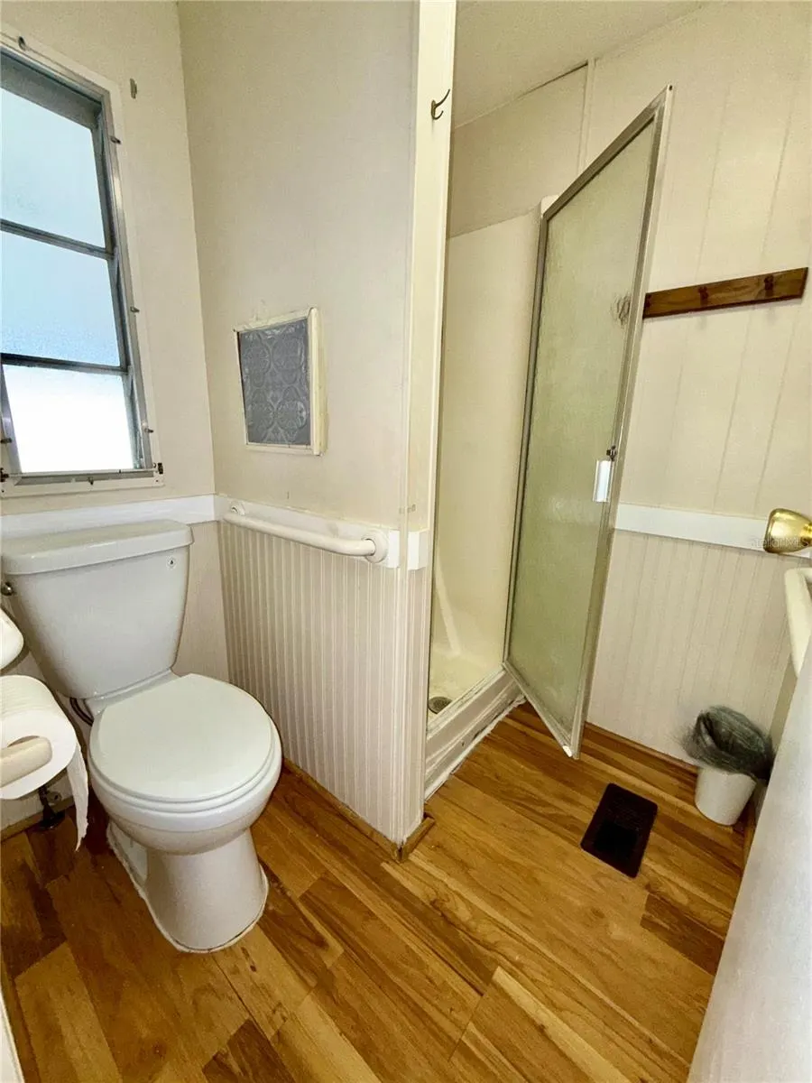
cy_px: 542
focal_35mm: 14
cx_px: 406
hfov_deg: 85.7
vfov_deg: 102.1
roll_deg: -2.1
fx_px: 438
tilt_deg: -13.6
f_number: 2.2
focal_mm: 2.22
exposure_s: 1/60
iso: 100
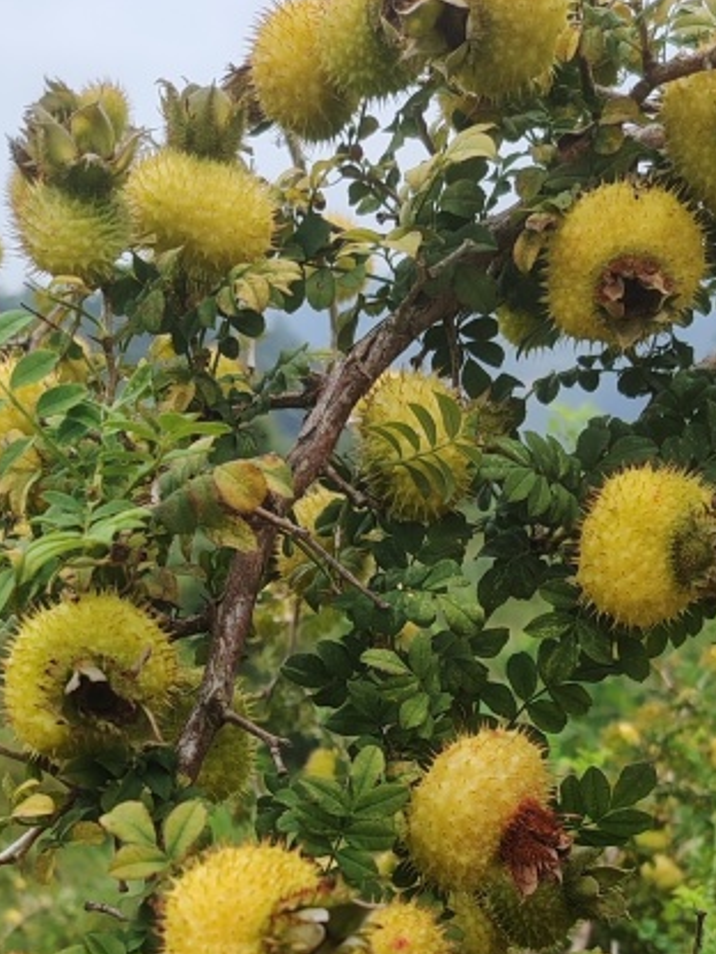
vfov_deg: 30.7
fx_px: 1627
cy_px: 921
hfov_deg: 24.8
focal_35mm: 59
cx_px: 344
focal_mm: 5.25
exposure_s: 1/340
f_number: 1.8
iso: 50
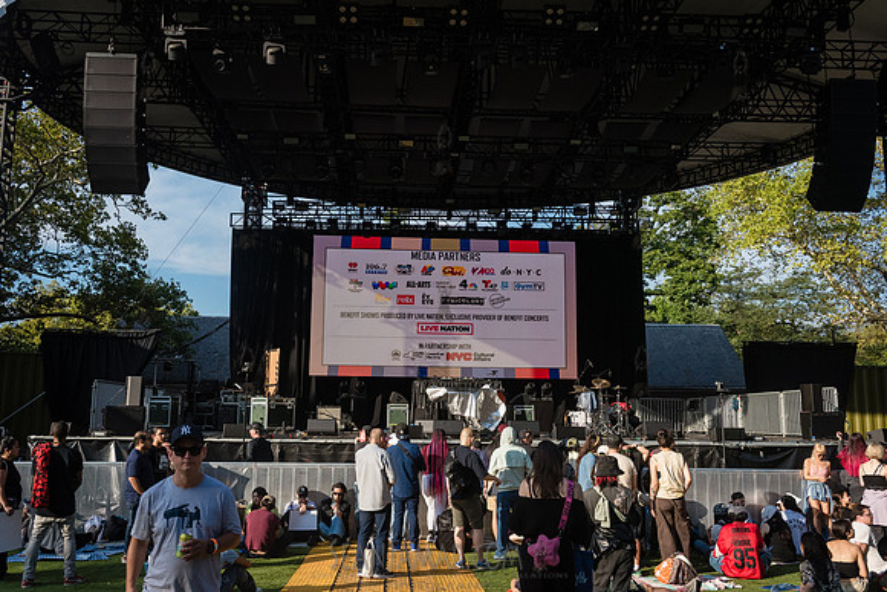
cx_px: 444
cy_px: 296
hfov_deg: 58.7
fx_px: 789
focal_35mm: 32
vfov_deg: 41.1
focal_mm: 32
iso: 2000
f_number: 5.6
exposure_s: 1/4000
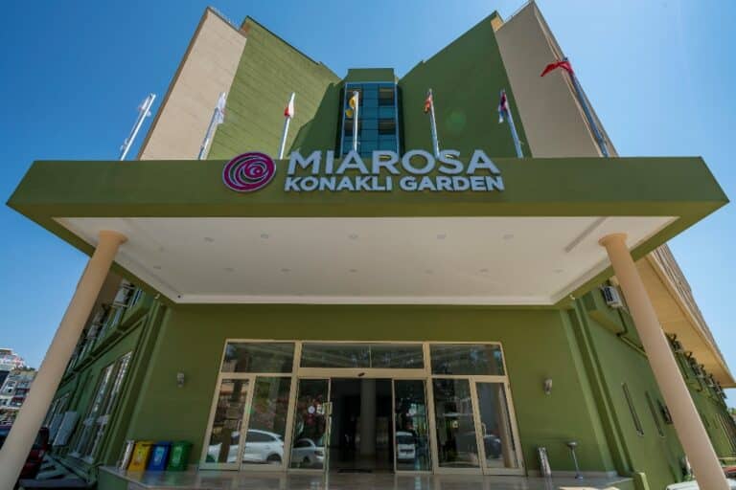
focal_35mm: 16
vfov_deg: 73.7
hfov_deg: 96.7
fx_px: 327
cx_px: 368
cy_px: 245
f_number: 11
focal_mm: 16
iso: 320
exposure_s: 1/2500
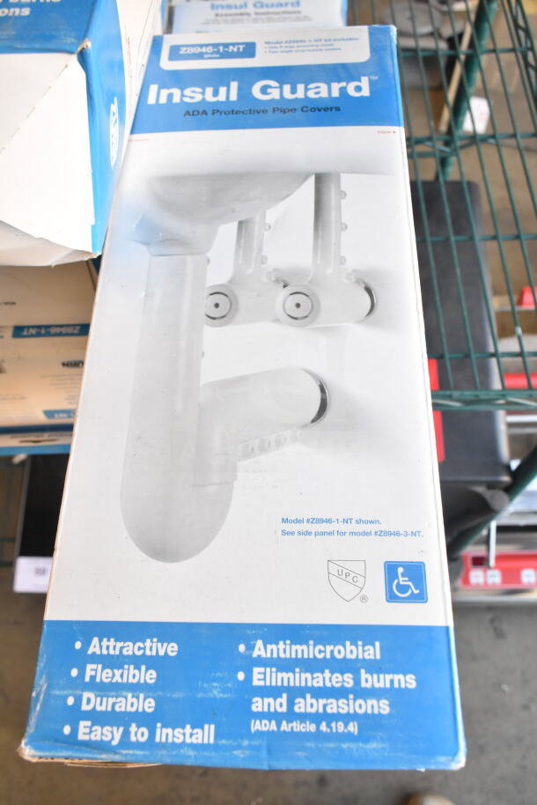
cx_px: 268
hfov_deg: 41.7
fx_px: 704
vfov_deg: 59.5
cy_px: 402
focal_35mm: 32
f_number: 6.3
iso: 1600
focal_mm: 21
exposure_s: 1/160
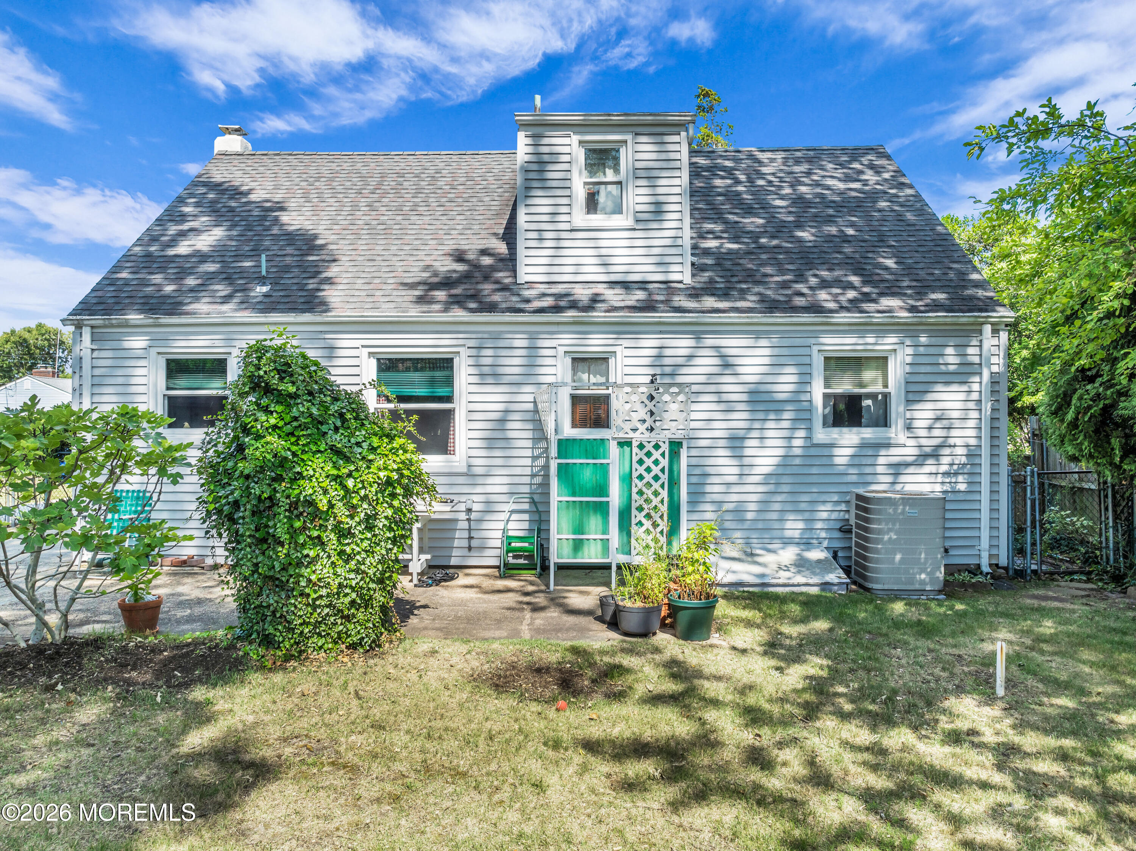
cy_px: 426
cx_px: 568
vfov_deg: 56.8
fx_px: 787
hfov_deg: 71.6
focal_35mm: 24
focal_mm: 12.29
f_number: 2.8
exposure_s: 1/1000
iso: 140
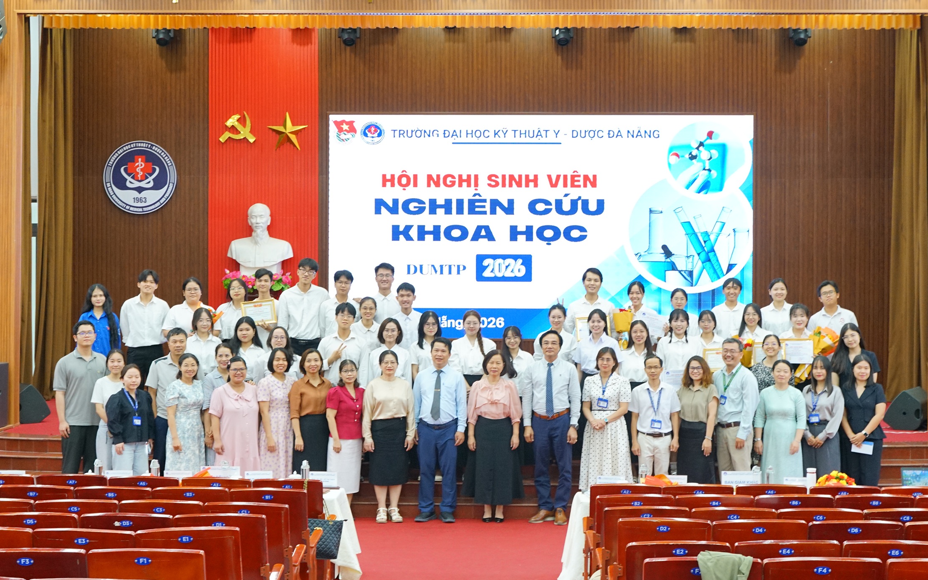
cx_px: 469
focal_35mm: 59
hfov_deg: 34.5
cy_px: 285
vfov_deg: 22.0
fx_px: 1492
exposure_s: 1/60
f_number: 5
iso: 1600
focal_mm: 38
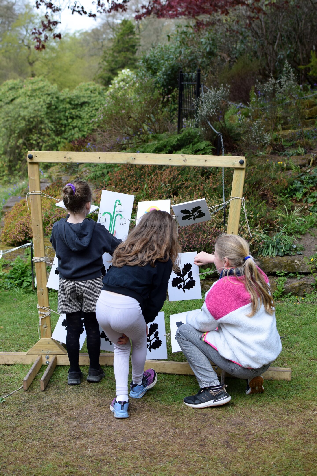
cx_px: 158
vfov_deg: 37.9
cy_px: 238
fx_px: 693
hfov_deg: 25.8
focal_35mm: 52
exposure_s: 1/1000
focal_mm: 35
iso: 400
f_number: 4
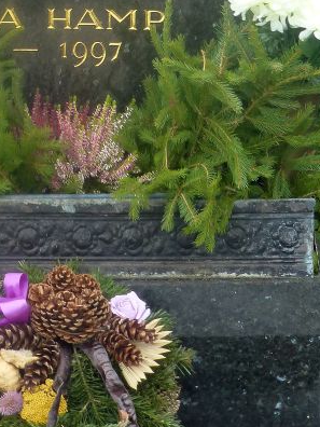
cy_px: -117
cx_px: 14
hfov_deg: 8.3
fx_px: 2194
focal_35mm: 178
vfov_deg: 10.9
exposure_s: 1/80
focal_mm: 11.7
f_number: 4.9
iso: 160
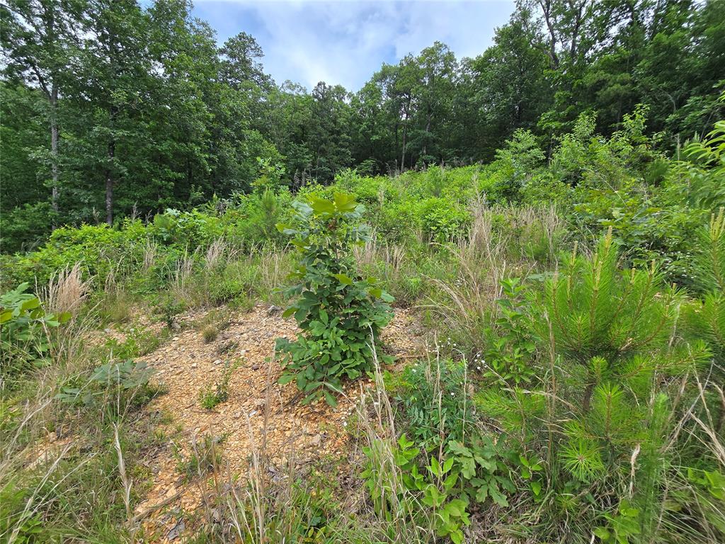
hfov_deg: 106.2
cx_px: 362
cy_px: 272
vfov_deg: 89.9
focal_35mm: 13
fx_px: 272
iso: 50
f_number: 2.2
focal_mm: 2.2
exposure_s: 1/1542
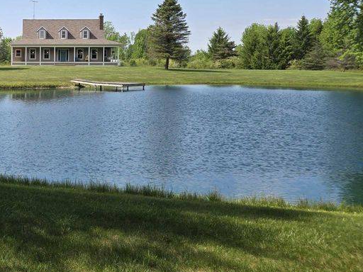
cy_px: 88
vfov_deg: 31.2
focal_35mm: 46
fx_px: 482
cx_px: 6
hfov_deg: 37.2
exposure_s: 1/1290
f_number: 1.8
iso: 25
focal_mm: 5.4
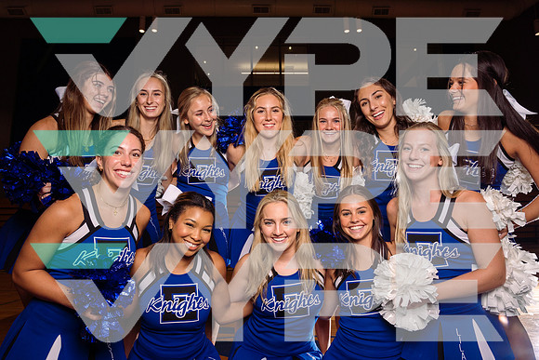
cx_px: 270
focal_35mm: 24
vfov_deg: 53.2
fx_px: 359
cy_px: 180
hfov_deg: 73.7
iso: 250
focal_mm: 24
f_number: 8
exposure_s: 1/250
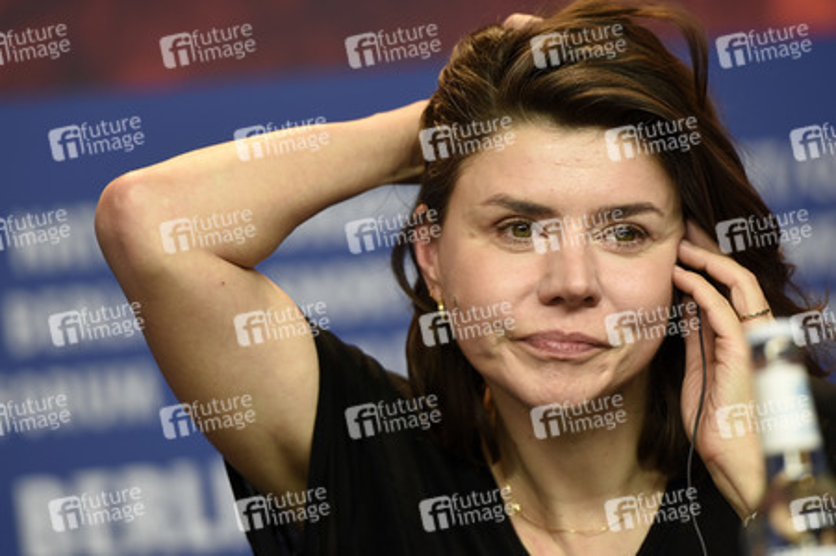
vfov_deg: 4.6
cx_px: 418
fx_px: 6961
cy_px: 278
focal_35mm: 300
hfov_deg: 6.9
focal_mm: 200
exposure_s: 1/320
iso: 640
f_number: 3.2
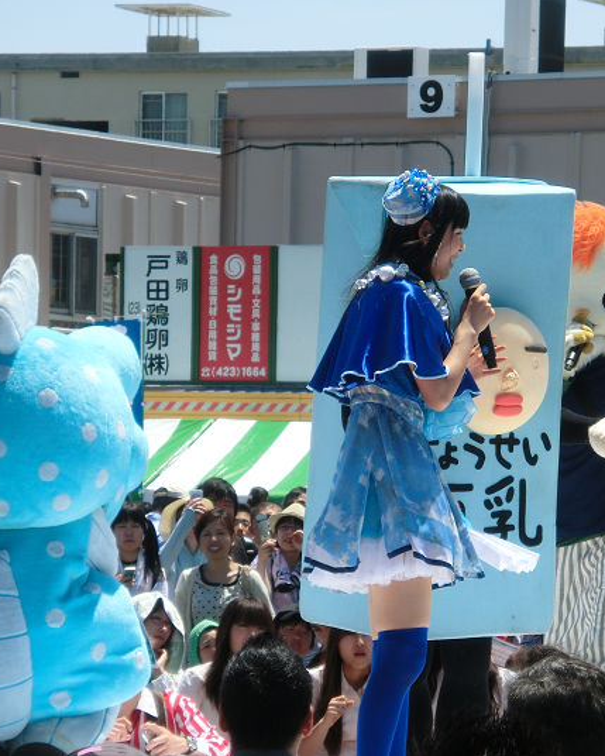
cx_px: 395
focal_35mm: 236
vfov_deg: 8.2
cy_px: 377
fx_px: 5281
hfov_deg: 6.6
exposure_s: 1/400
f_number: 5.7
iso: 100
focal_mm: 31.9
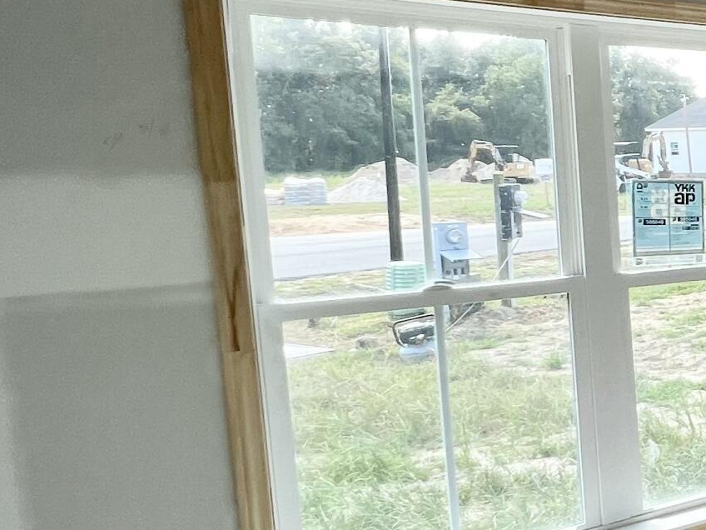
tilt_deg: -5.9
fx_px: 938
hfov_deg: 26.2
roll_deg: +0.8
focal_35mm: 46
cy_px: 254
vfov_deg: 31.5
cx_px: 1121
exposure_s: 1/153
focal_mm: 1.57
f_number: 1.8
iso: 32
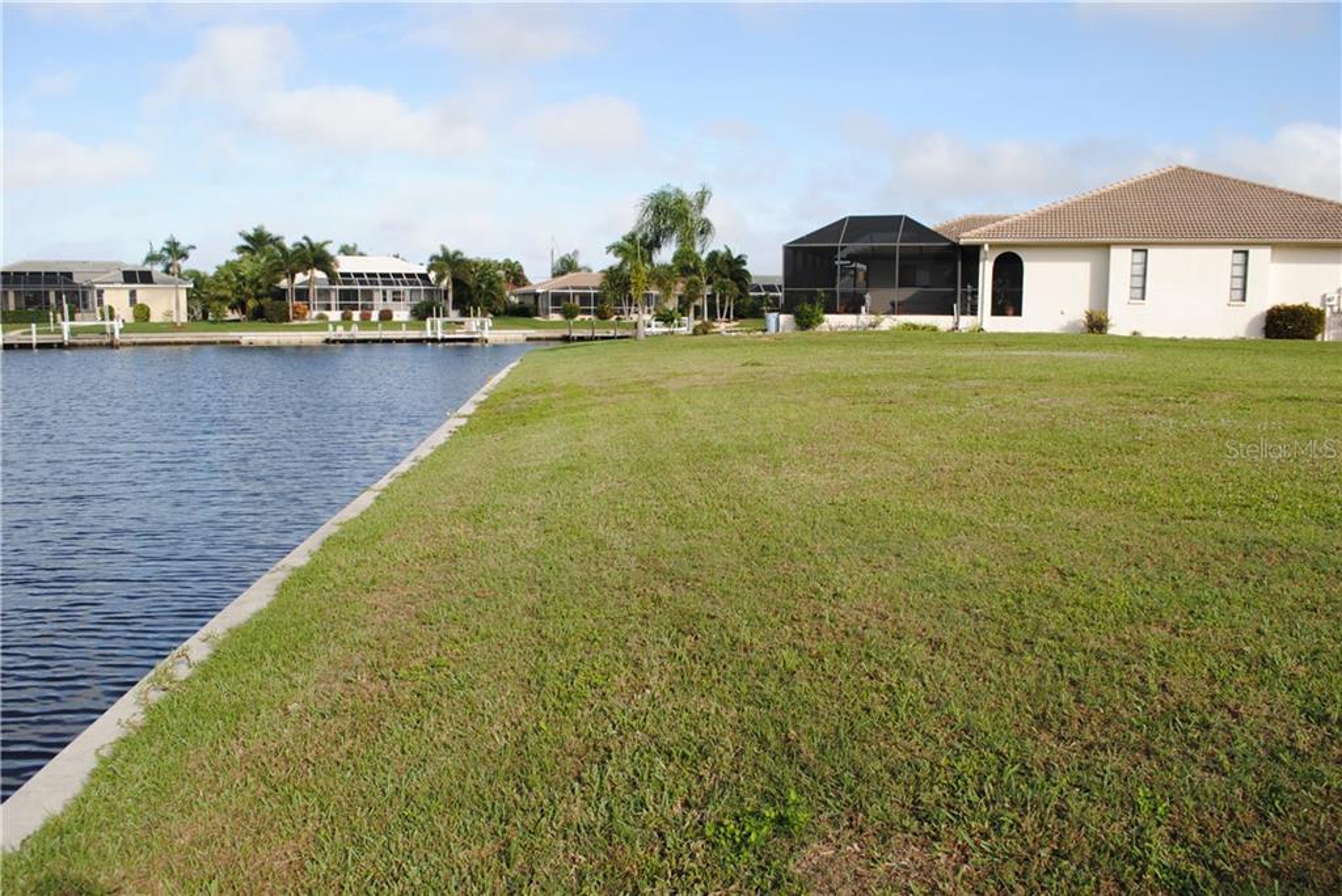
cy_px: 448
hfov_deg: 67.4
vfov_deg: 48.0
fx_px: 1007
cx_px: 671
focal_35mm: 27
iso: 100
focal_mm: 18
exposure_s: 1/200
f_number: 7.1
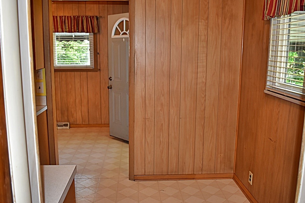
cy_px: 103
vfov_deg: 37.9
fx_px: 297
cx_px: 157
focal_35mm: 35
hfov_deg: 54.4
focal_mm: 22
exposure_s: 1/160
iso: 800
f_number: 3.8
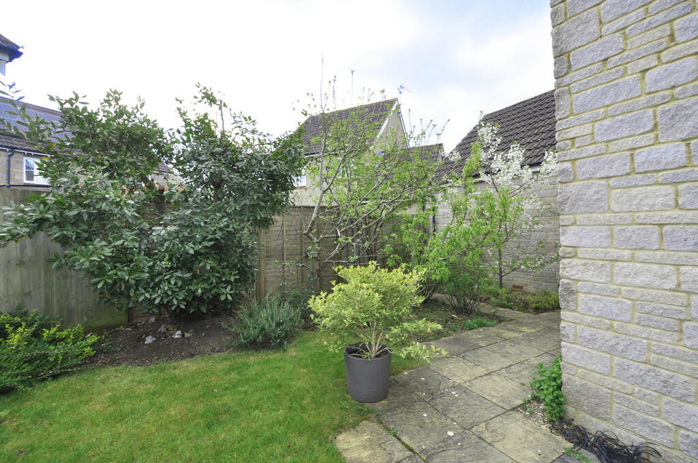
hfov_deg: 100.5
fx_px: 290
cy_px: 232
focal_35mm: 15
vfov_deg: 77.2
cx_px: 349
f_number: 6.3
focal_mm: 10
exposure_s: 1/200
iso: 200
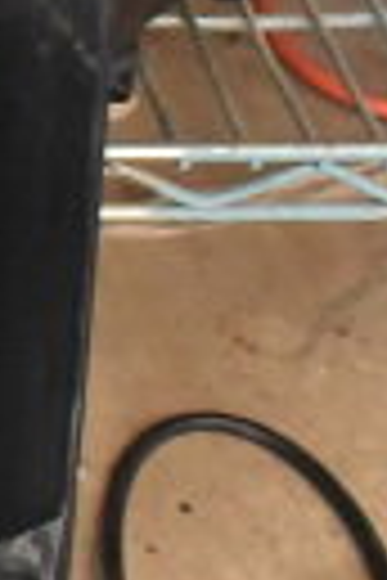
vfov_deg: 15.5
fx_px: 2064
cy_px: -79
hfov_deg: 9.1
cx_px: -684
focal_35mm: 128
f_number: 6.3
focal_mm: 18
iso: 6400
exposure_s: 1/160
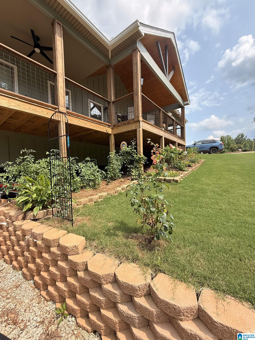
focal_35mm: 14
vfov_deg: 102.1
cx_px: 128
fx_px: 138
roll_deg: +1.3
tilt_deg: -1.3
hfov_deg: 85.7
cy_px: 170
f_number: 2.2
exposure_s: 1/789
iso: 50
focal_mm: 2.22
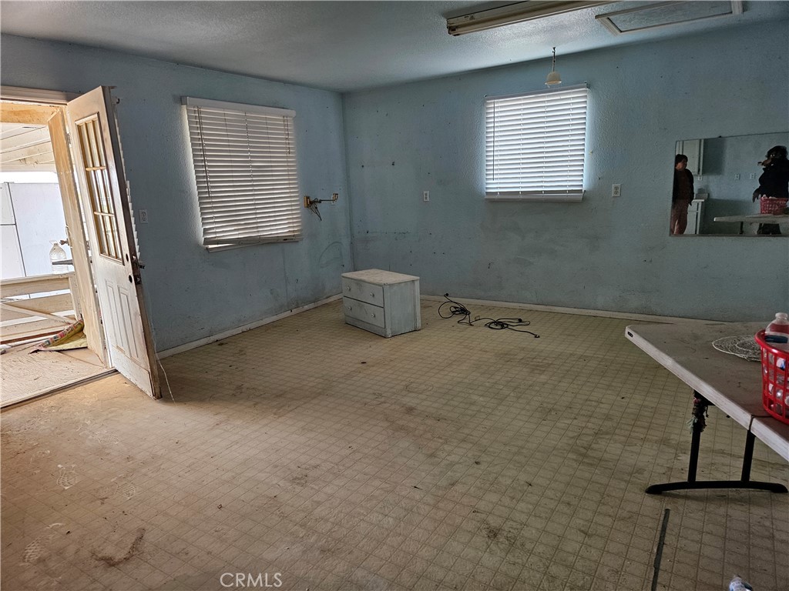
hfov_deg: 73.9
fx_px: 524
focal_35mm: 23
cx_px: 394
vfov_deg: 58.9
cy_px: 296
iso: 160
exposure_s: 1/120
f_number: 1.8
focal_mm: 5.4
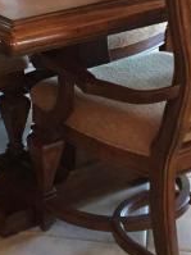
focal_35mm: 112
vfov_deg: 16.4
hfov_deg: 13.0
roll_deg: +1.5
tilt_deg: -8.5
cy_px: -97
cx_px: -15
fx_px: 825
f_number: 2.2
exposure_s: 1/30
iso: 250
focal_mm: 4.15
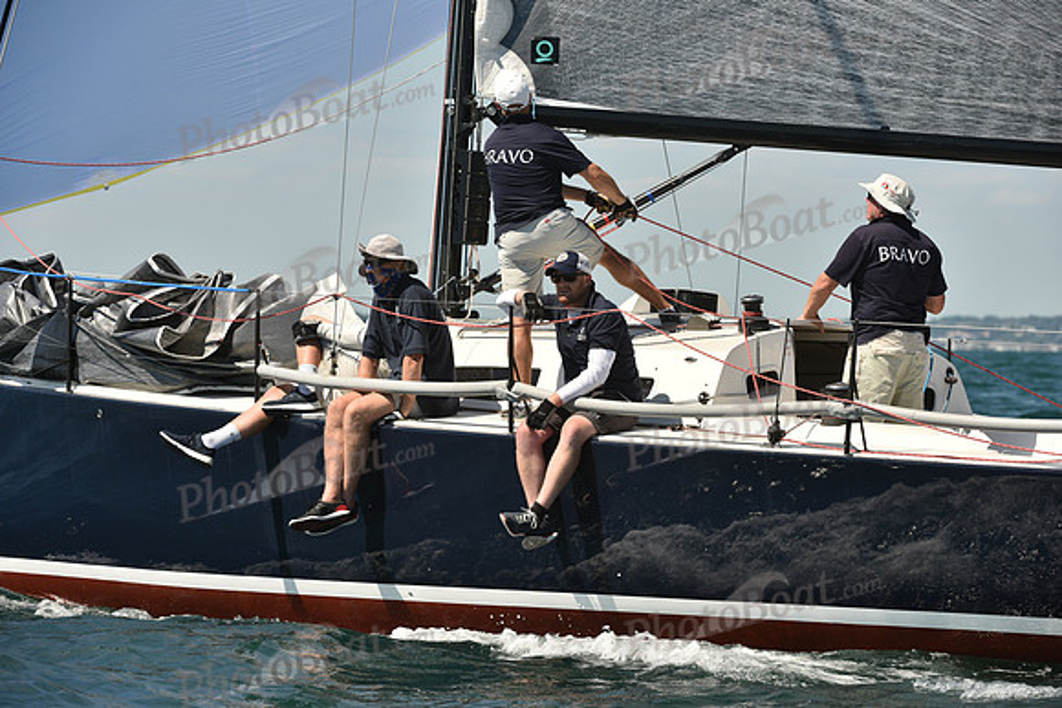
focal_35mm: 200
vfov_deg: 6.9
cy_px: 354
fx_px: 5901
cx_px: 531
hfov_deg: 10.3
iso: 250
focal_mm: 200
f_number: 7.1
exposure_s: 1/1000
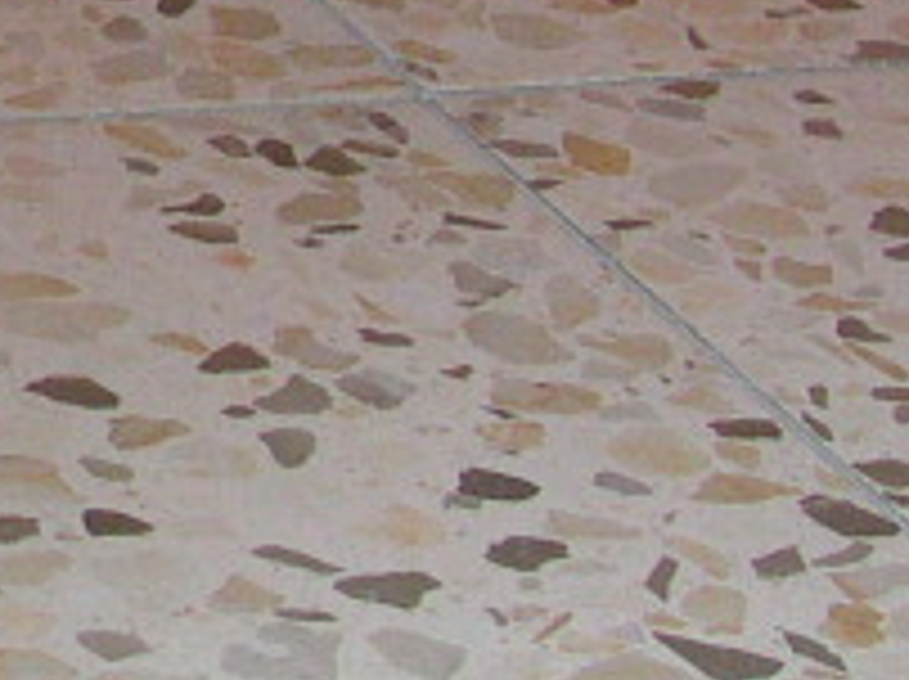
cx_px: -1148
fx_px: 6531
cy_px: -356
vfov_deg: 5.9
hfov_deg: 7.5
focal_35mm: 249
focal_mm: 7.5
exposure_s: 1/60
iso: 100
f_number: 3.2
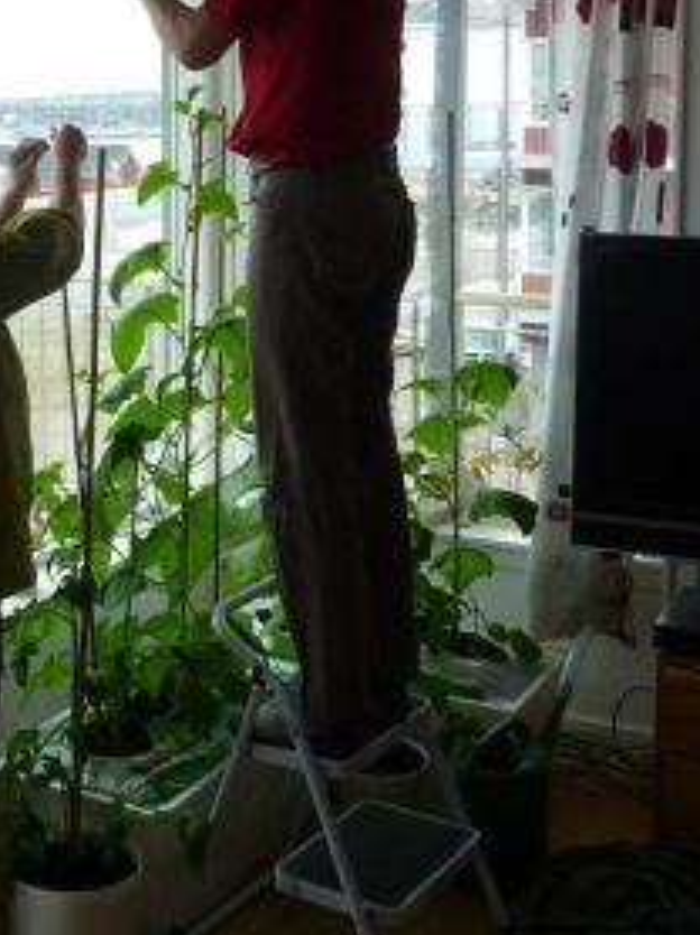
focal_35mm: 54
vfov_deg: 34.9
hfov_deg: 26.3
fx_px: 1458
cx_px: 98
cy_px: 249
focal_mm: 4.1
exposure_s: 1/100
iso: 80
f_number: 4
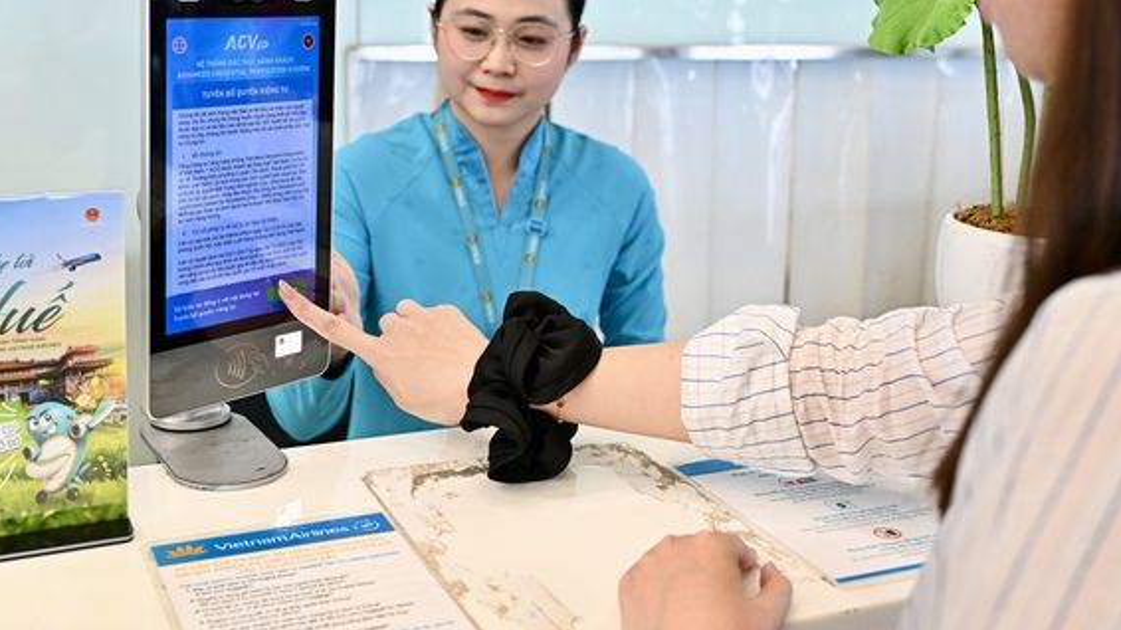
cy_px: 162
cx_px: 561
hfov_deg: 44.6
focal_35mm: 46
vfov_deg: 25.7
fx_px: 1367
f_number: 4
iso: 1600
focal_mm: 32
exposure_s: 1/160
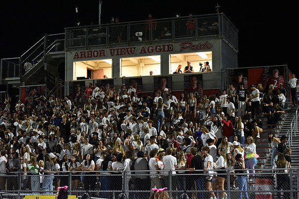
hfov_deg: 25.4
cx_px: 150
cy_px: 100
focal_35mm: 80
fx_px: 665
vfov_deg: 17.1
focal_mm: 80
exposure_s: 1/500
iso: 12800
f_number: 2.8
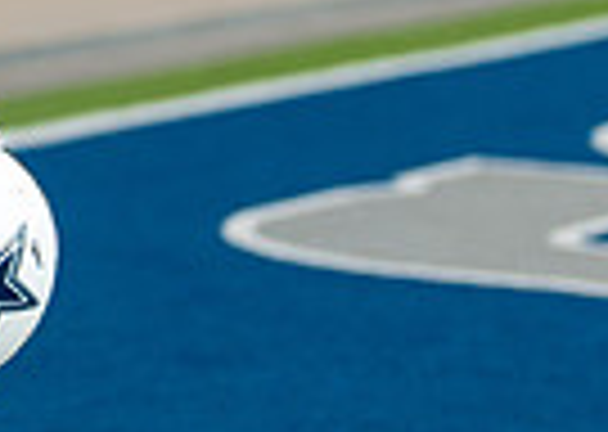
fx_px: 4345
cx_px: -374
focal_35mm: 252
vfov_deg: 5.7
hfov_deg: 7.8
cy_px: -38
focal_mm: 50
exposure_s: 1/400
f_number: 1.2
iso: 160
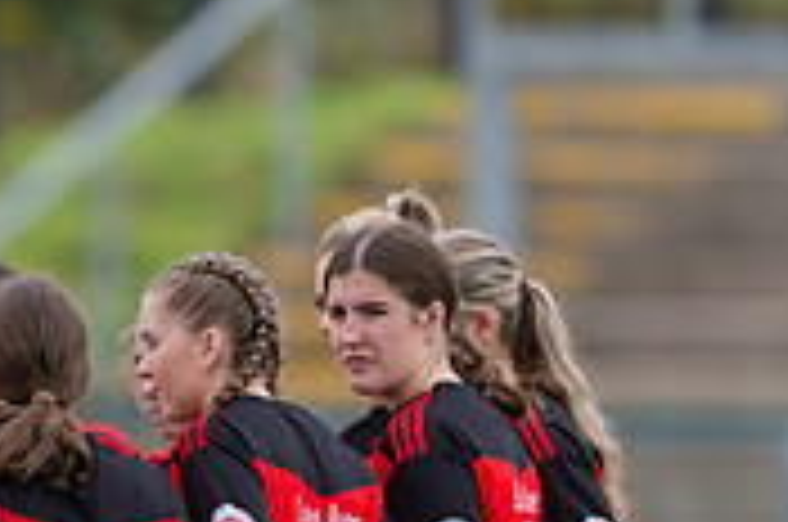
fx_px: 36313
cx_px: -424
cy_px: 604
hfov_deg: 1.2
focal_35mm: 1662
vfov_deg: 0.8
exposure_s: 1/1000
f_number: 2.8
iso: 160
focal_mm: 400
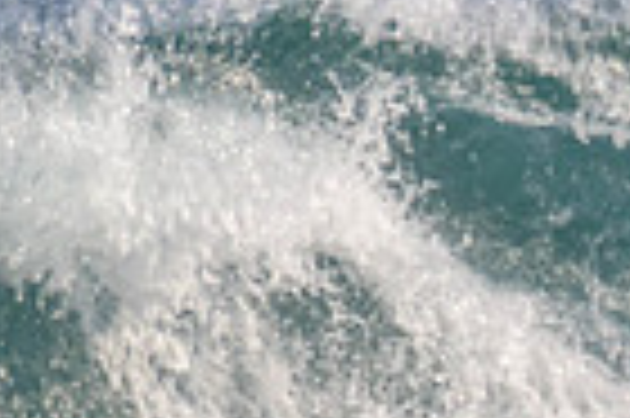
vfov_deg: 0.3
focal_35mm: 4272
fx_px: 74672
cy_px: 333
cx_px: 1156
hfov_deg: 0.5
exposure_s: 1/2000
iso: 1400
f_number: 11
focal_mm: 800
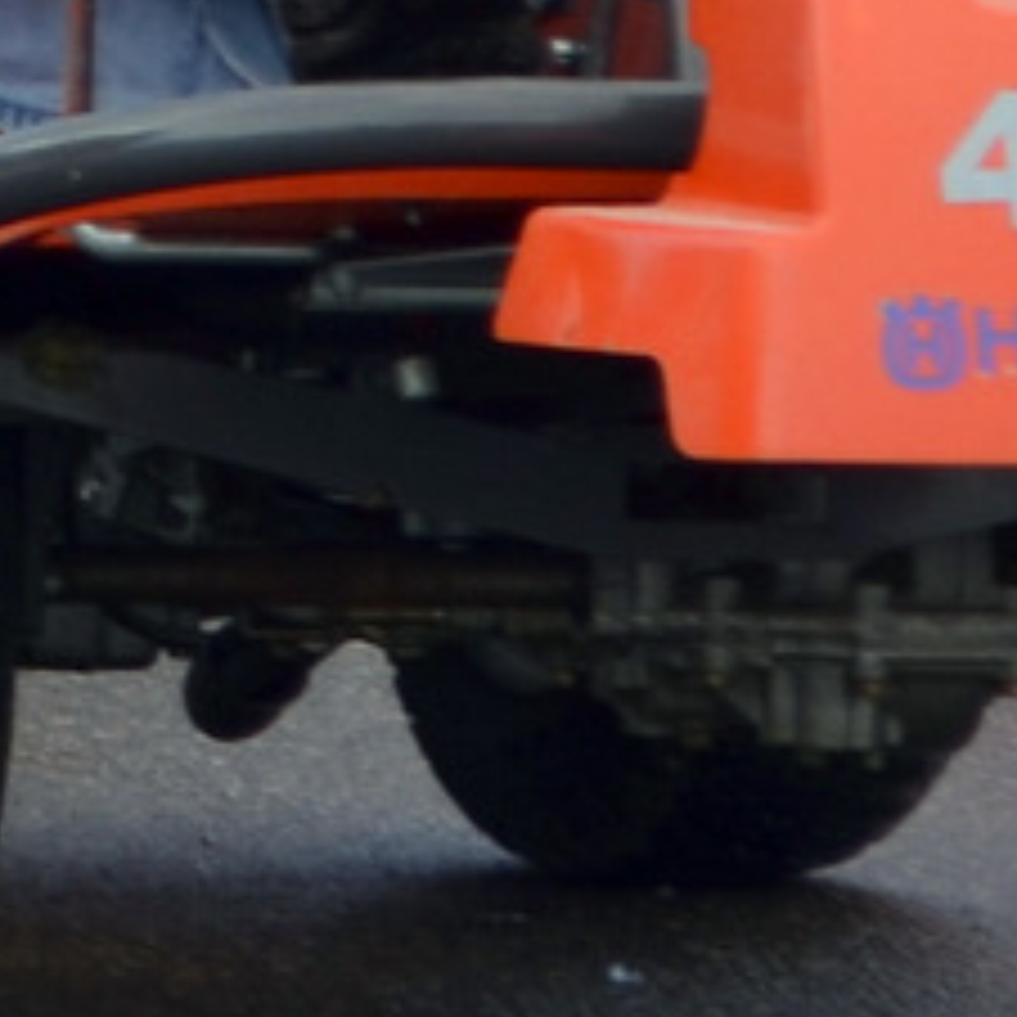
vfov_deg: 3.5
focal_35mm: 497
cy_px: -1154
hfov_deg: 3.5
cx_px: -1539
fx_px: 16520
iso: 100
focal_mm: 55
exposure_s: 1/200
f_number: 7.1
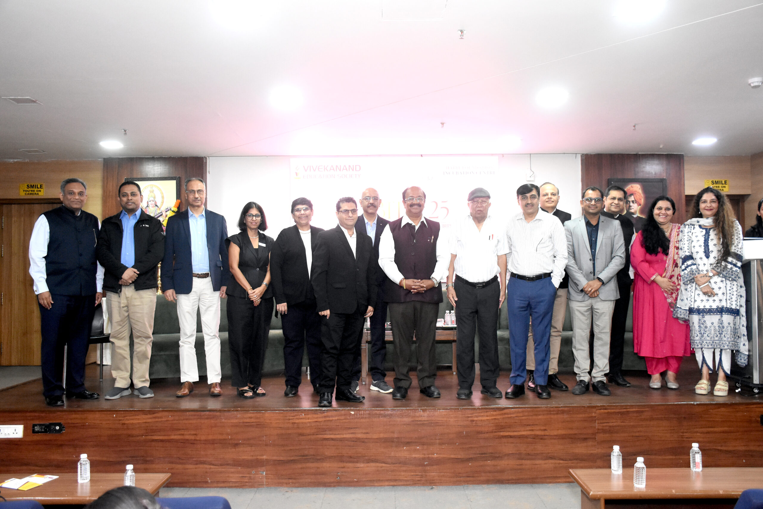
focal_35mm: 30
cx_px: 382
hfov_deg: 61.9
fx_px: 636
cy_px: 254
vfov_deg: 43.6
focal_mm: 20
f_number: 5.6
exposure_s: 1/160
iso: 2500
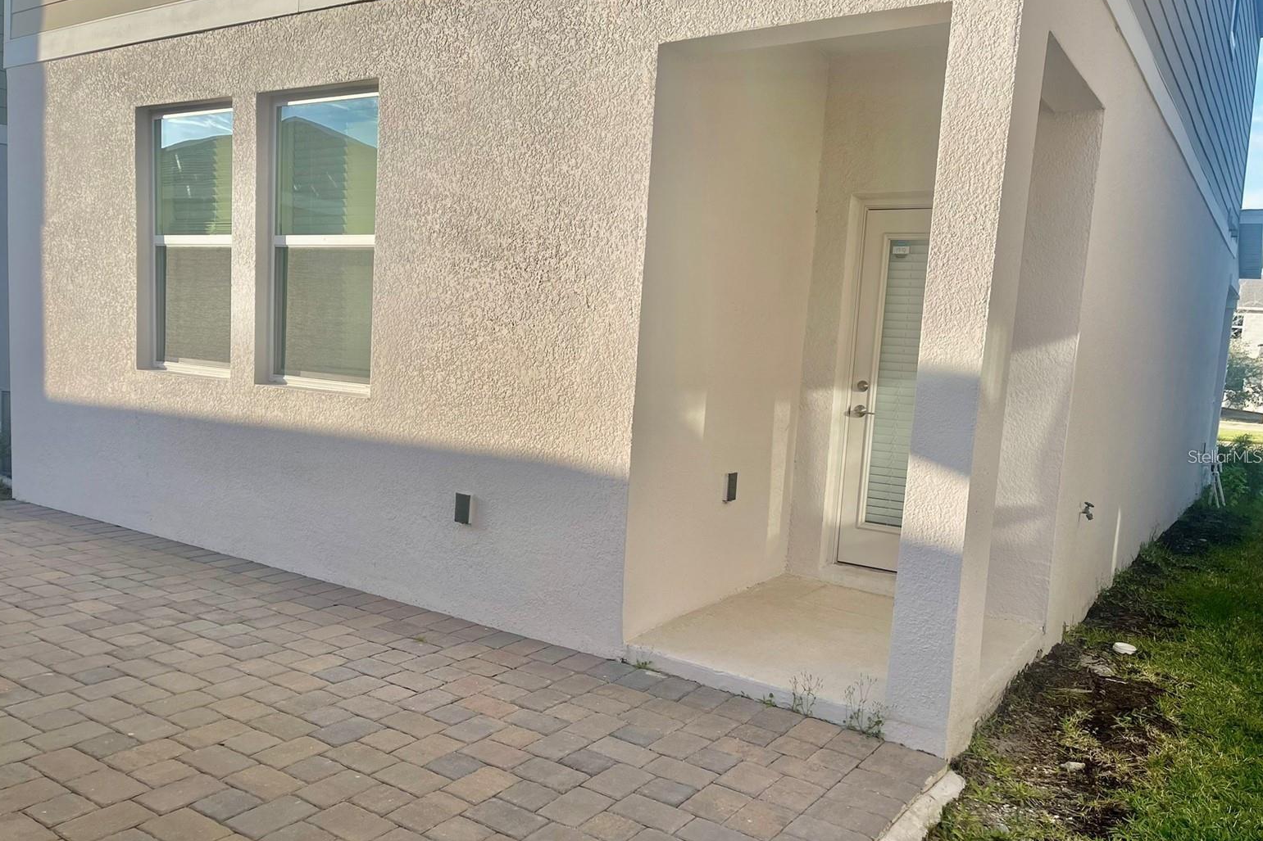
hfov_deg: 67.4
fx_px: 947
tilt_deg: -8.0
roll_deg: -3.7
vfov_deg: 47.9
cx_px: 610
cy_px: 456
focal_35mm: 27
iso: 32
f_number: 1.6
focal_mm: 5.1
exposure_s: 1/2336
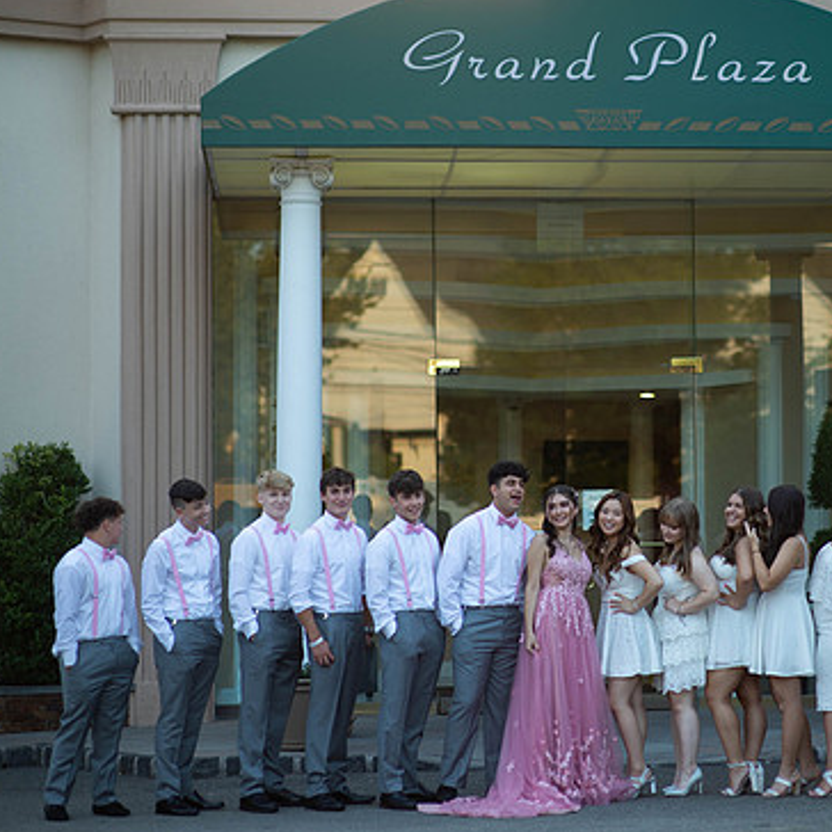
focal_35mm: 115
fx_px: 3127
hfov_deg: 15.1
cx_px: 629
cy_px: 411
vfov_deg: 15.2
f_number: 2
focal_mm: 85
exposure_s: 1/1000
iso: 250
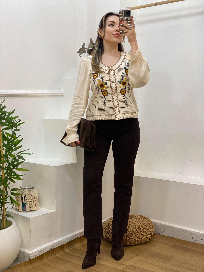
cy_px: 136
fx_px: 409
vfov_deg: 36.8
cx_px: 102
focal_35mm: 52
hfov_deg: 28.0
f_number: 2
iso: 80
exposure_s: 1/100
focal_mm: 6
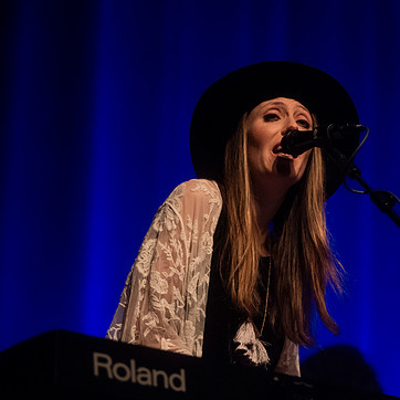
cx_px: 298
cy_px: 180
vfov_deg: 10.7
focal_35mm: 164
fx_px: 2144
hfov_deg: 10.6
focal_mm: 110
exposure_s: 1/160
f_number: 3.2
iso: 2500
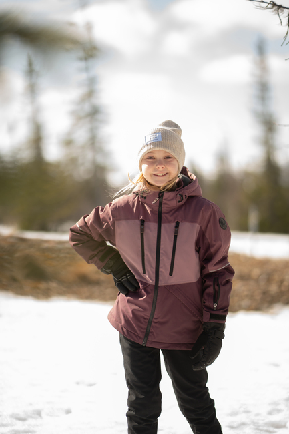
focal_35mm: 85
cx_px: 144
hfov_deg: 16.1
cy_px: 217
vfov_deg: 23.9
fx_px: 1024
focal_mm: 85
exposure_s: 1/1600
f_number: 1.4
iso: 80
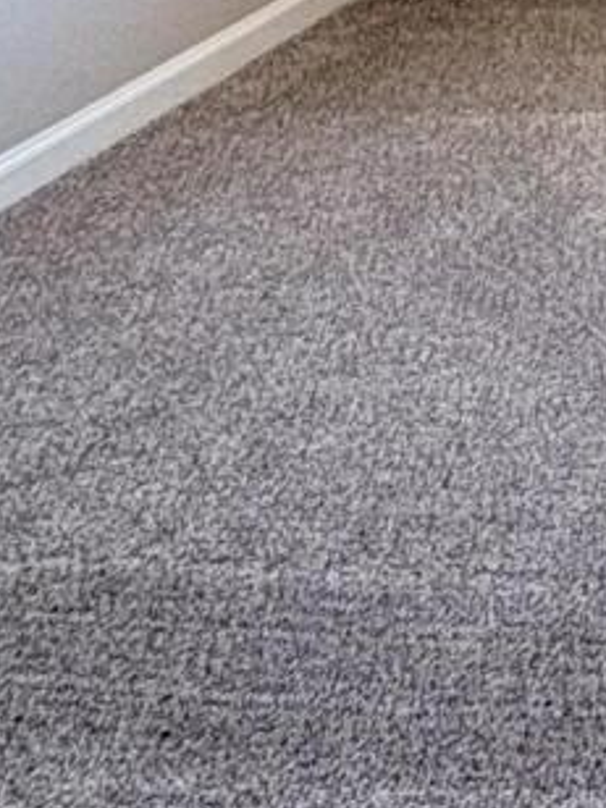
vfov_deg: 18.4
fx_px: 2124
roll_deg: +0.6
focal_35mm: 91
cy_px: -501
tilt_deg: -4.9
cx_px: 1432
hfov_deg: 12.7
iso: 250
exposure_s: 1/120
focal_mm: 2.22
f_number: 2.2
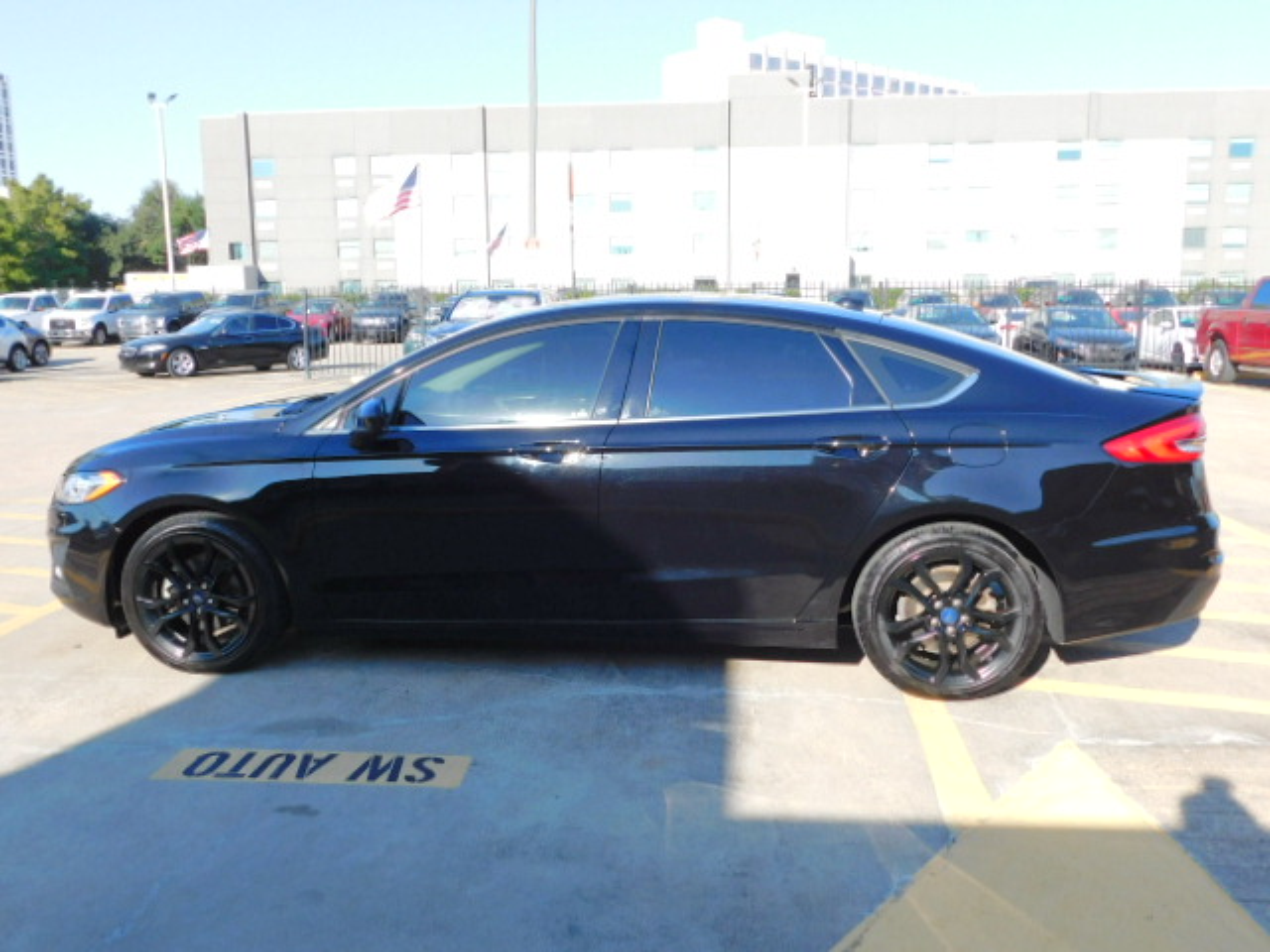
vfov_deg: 46.8
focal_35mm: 30
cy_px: 476
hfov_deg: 60.0
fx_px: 1101
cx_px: 635
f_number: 3.2
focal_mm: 5.3
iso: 125
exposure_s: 1/640
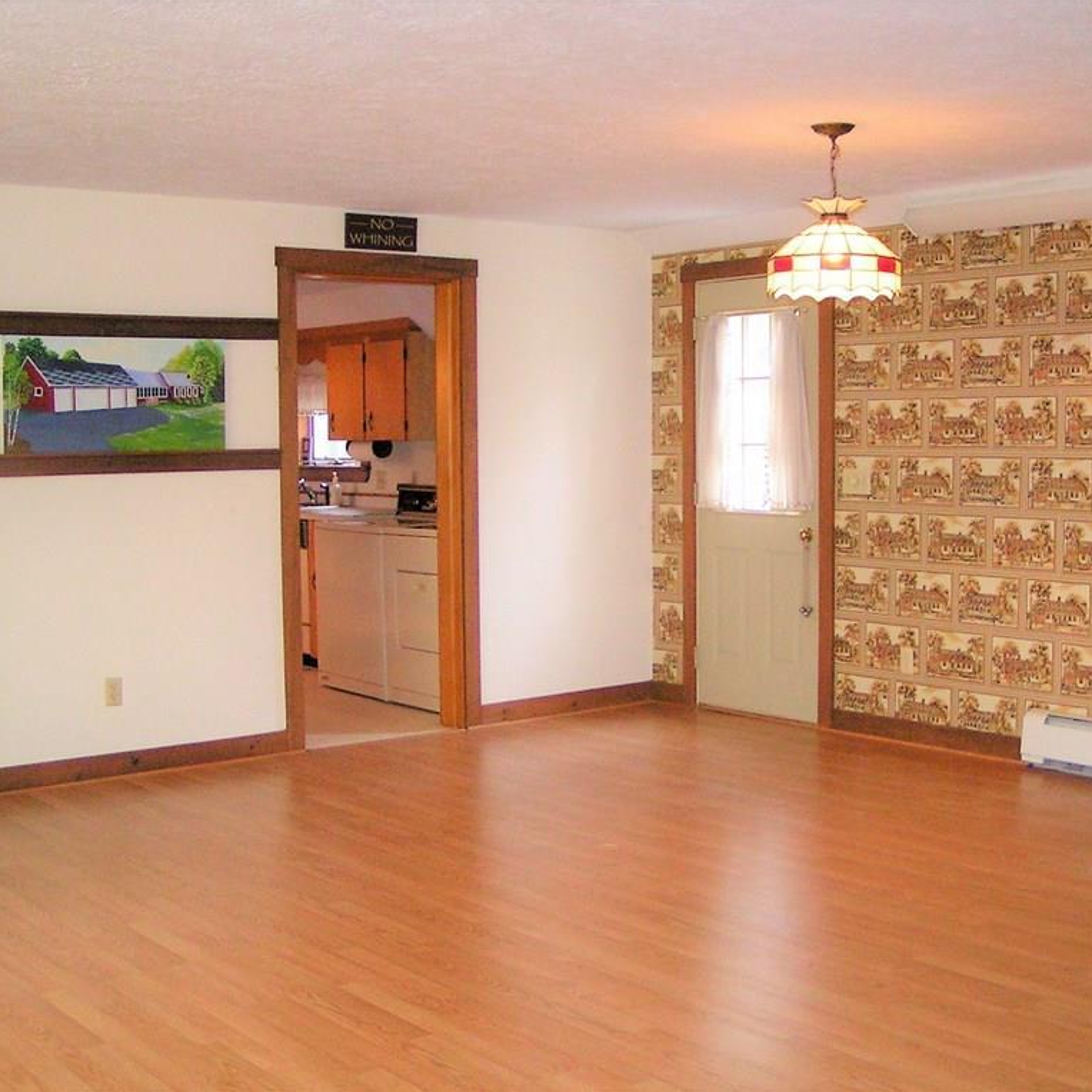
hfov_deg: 37.5
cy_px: 545
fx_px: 1606
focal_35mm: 45
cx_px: 616
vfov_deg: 37.6
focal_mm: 5.8
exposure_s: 1/40
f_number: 2.8
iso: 200
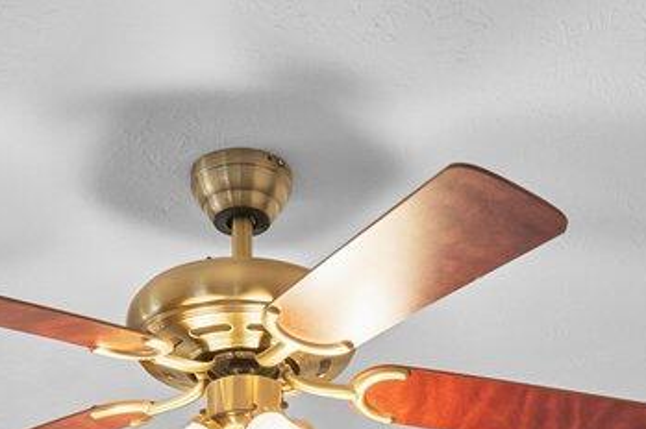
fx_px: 1685
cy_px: 1055
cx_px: 348
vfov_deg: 11.7
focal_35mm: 94
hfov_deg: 21.7
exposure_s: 1/25
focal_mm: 16
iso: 3200
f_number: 7.1
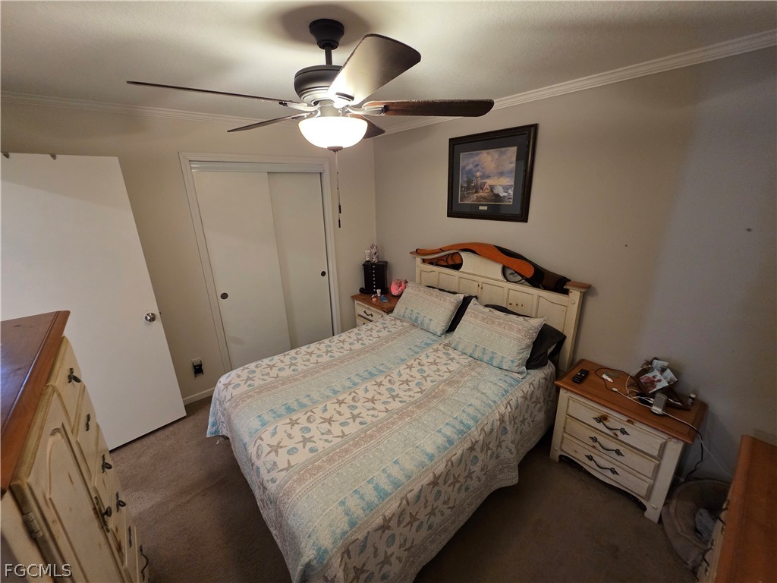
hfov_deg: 106.2
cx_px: 388
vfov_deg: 89.9
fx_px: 292
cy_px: 292
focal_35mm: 13
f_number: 1.9
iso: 400
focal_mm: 2.2
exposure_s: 1/60
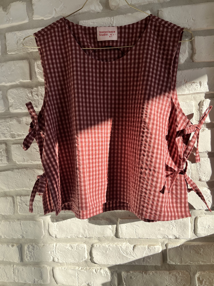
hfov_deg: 53.1
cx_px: 107
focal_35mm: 26
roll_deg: +5.6
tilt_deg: -4.4
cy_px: 143
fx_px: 214
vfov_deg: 67.3
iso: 50
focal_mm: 5.1
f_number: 1.6
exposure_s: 1/1536
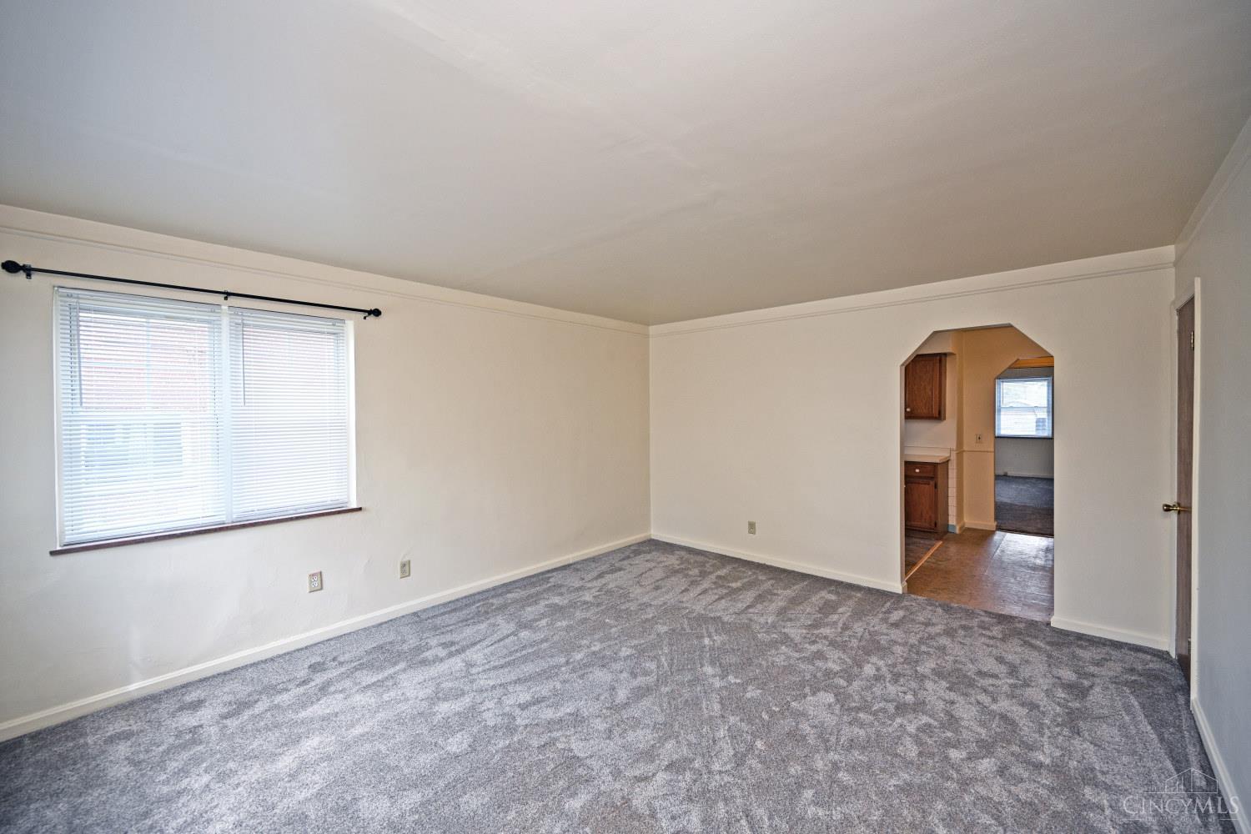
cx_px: 626
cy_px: 417
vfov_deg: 81.2
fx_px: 486
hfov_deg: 104.3
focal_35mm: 14
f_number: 4.5
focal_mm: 14
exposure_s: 1/80
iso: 200
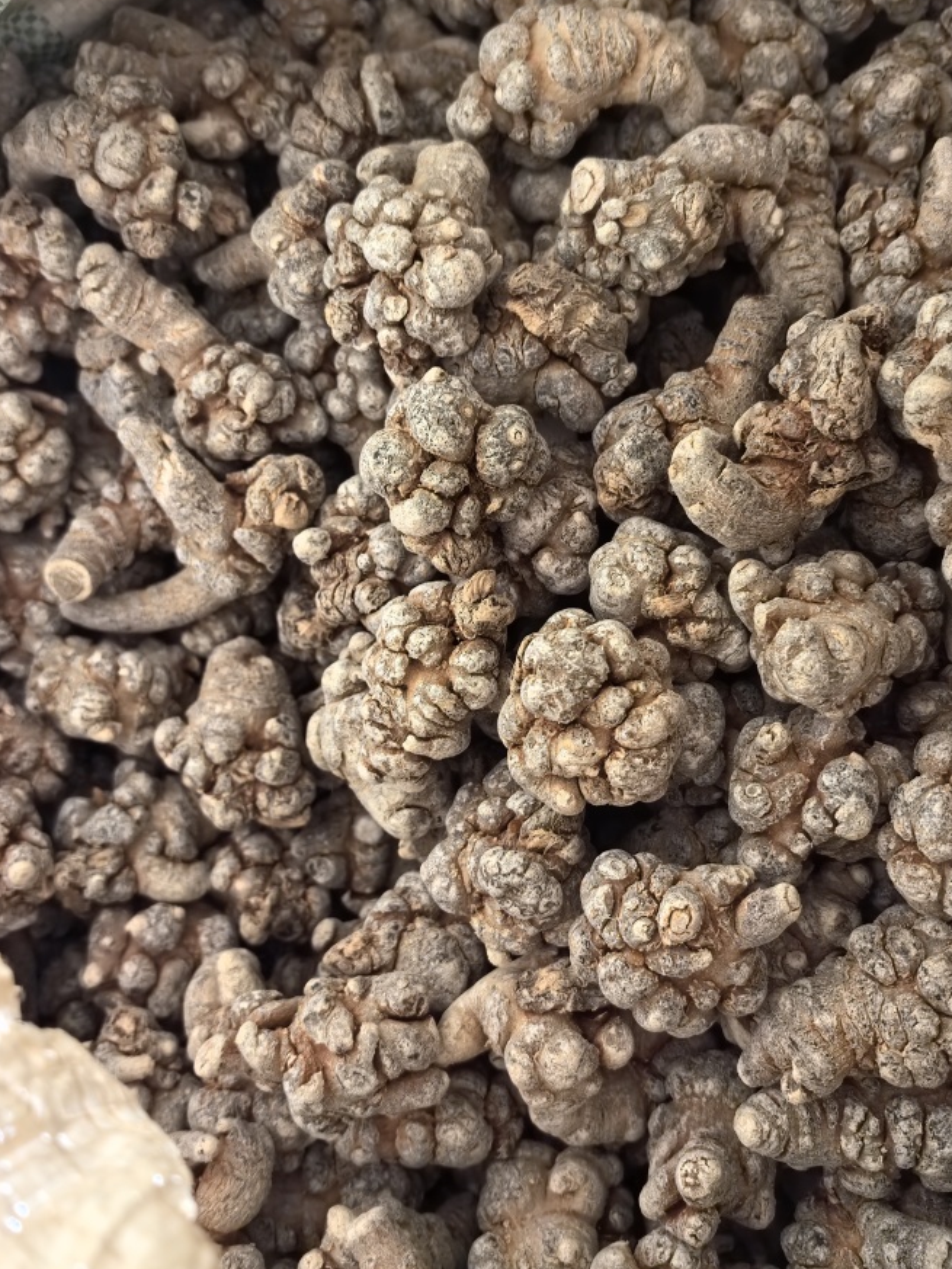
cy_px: 637
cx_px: 474
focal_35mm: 33
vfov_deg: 55.3
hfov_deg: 43.0
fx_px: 1210
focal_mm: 6.98
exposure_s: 1/33.3
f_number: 2
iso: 320
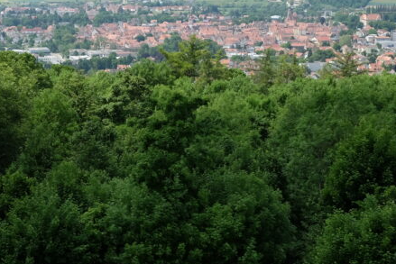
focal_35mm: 98
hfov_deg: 20.7
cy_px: 66
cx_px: 138
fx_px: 1078
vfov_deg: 13.9
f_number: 6.4
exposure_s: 1/400
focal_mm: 27.7
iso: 200
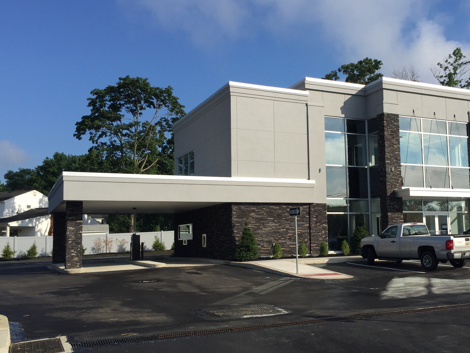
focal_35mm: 38
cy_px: 178
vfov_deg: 37.7
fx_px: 516
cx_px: 303
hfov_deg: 48.4
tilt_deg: +6.8
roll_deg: +0.9
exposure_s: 1/2083
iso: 32
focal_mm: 4.15
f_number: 2.2
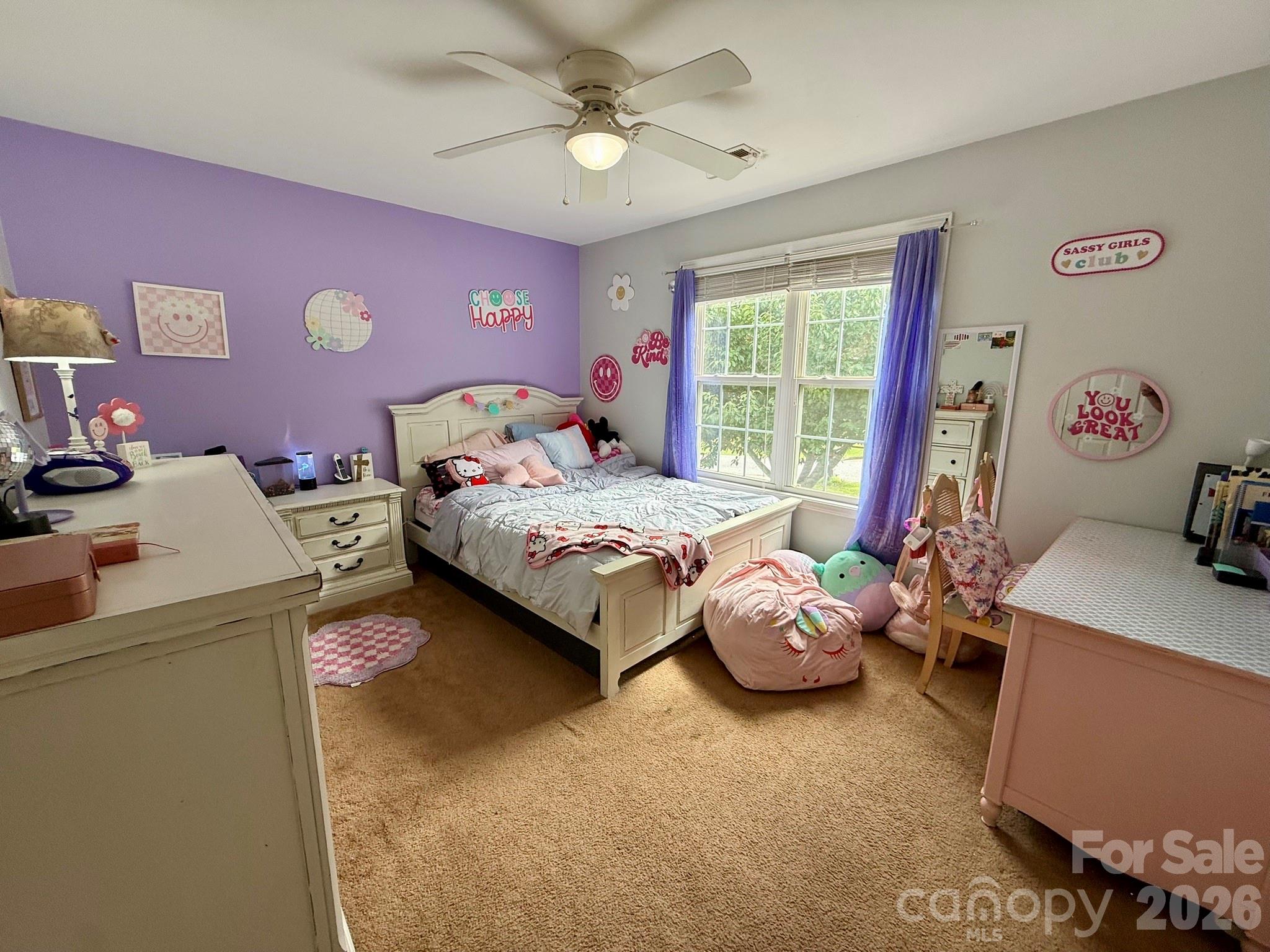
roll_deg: -0.4
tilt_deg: -10.8
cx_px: 635
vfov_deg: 85.7
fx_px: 514
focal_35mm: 14
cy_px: 476
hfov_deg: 102.1
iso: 64
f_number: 2.2
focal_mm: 2.22
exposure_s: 1/99
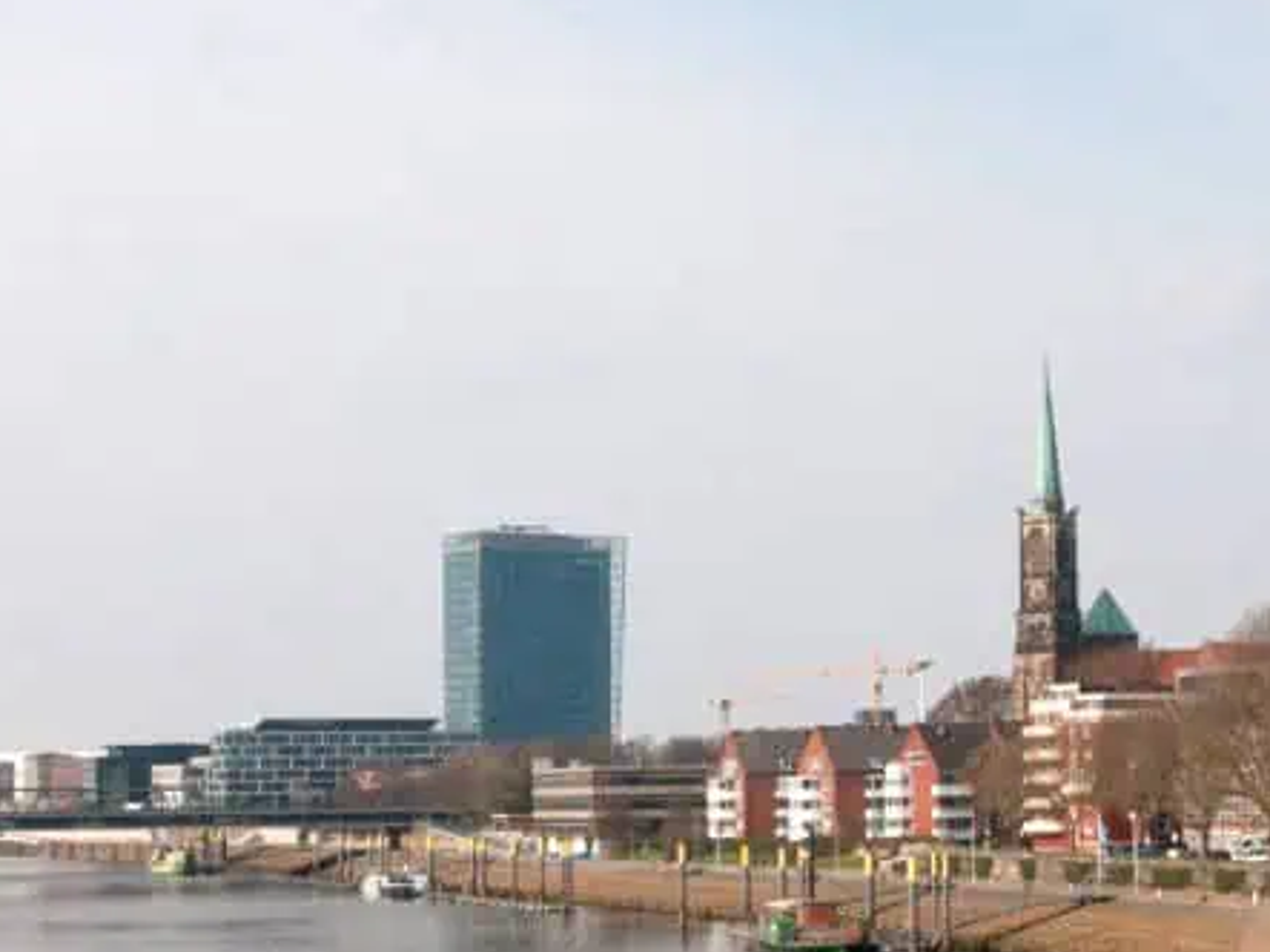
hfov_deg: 24.3
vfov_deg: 18.4
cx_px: 427
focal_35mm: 80
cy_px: 459
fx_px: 2934
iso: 200
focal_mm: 24
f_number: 8
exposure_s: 1/500
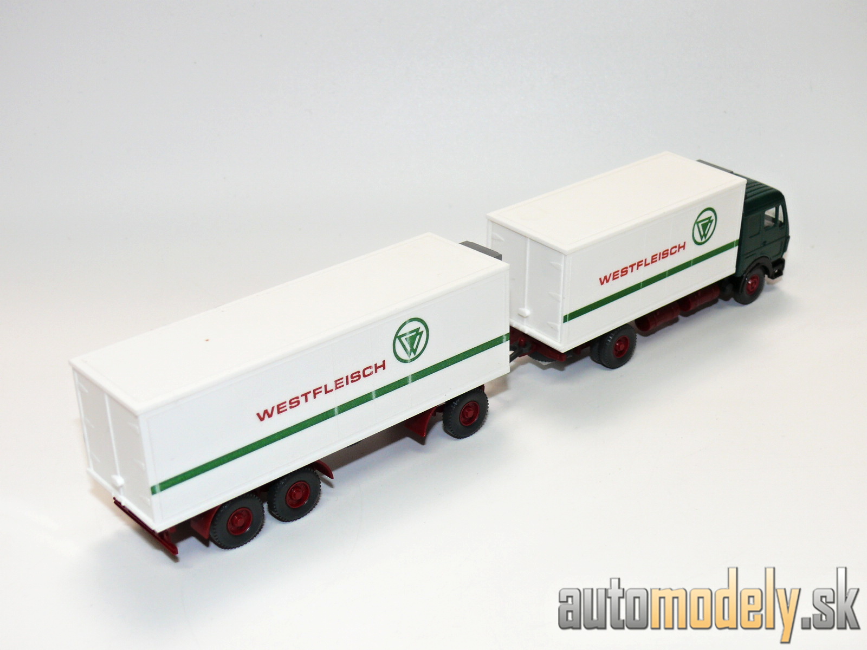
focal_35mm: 51
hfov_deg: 37.5
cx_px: 434
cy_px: 325
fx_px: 1277
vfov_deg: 28.6
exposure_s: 1/30
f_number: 4
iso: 100
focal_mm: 9.3
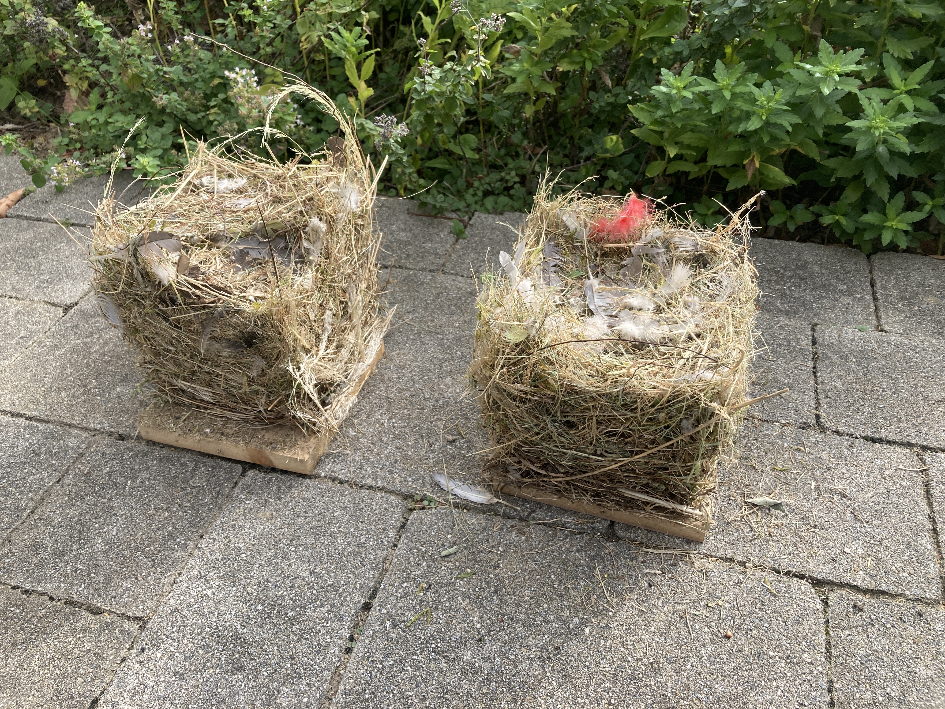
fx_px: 764
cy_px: 354
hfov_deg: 63.4
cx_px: 472
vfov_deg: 49.7
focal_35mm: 28
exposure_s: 1/666
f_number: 1.8
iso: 20
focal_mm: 3.99
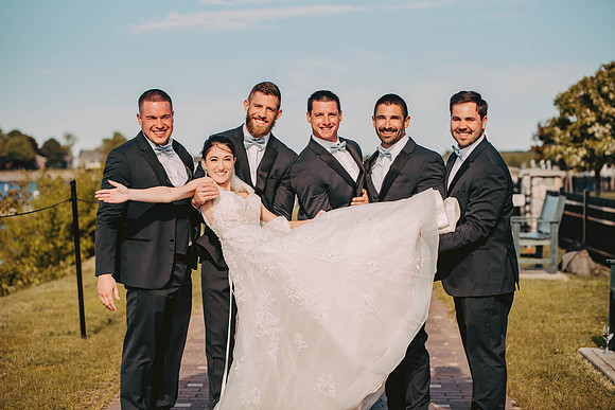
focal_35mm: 82
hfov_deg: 24.8
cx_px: 308
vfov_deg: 16.7
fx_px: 1401
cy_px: 205
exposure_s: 1/4000
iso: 500
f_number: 2.8
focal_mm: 82
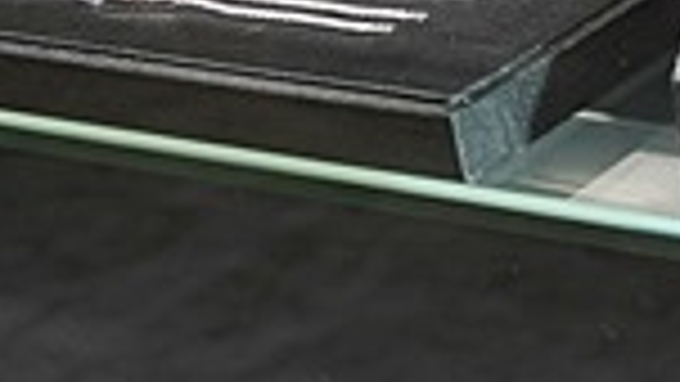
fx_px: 2994
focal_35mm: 166
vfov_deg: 7.3
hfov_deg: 12.0
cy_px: 335
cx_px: 1207
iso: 250
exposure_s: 1/25
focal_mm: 30
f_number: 4.5
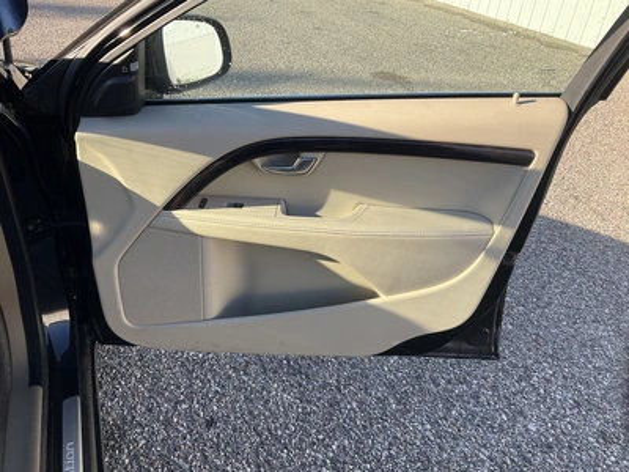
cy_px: 236
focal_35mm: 29
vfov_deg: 48.2
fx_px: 527
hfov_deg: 61.7
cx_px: 314
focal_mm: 3
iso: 25
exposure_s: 1/465
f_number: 1.8
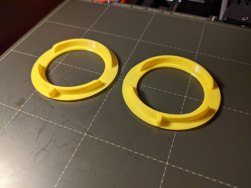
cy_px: 94
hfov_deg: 65.3
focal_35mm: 27
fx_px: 196
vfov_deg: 51.4
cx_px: 126
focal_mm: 4.44
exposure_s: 1/120
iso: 118
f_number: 1.8
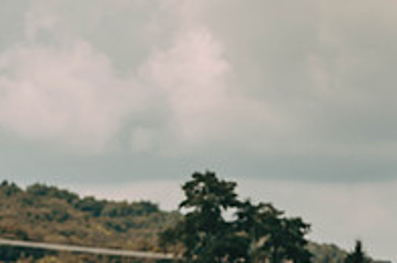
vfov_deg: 3.2
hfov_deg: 4.8
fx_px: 4734
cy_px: 323
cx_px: -10
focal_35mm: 430
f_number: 2.8
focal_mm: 145
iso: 200
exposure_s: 1/2500
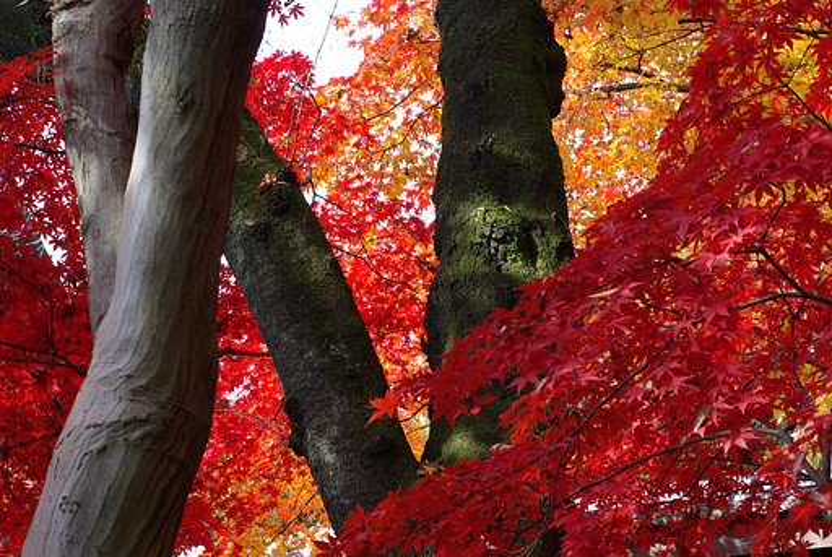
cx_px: 416
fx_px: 2430
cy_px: 278
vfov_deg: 13.1
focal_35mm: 105
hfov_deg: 19.4
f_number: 10
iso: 400
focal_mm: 70
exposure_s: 1/80
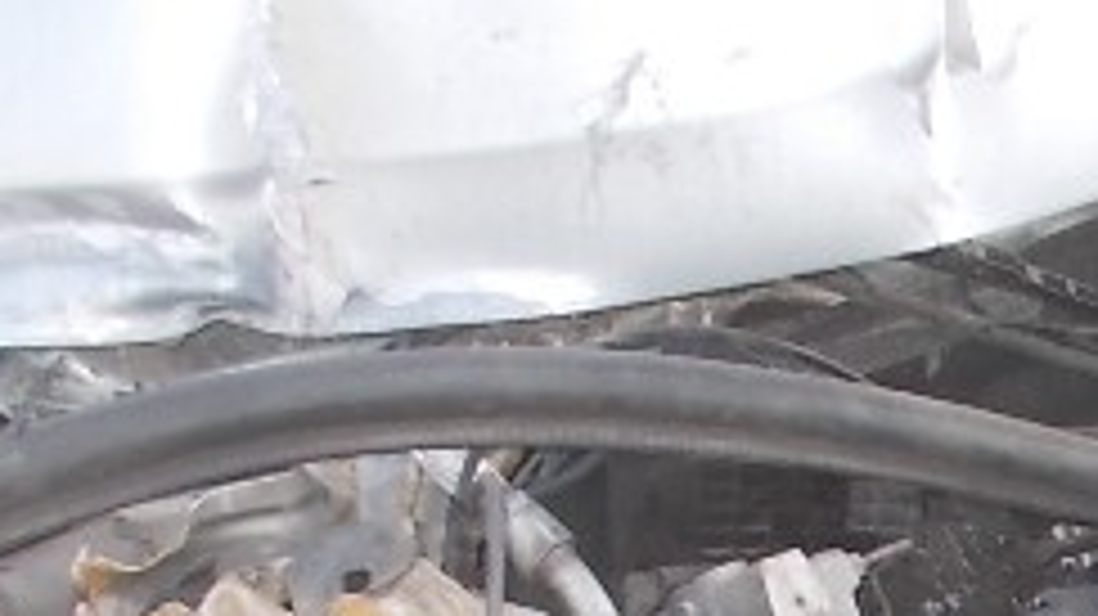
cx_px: 1400
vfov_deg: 11.9
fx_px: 2706
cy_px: 1156
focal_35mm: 93
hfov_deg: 21.0
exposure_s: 1/80
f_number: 3.2
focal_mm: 4.6
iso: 80
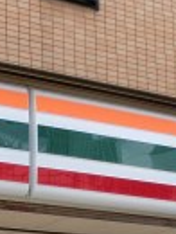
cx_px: 57
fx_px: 797
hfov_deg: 12.6
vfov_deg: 15.8
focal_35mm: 118
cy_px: 306
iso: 80
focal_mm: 4.24
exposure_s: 1/400
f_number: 3
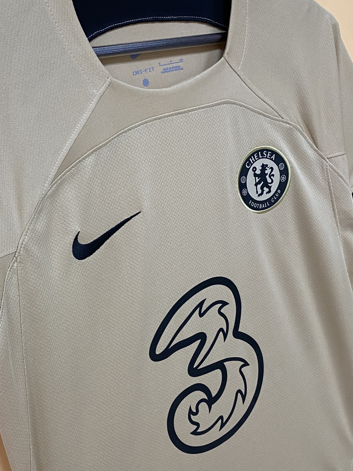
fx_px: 585
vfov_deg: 43.9
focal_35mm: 43
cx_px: 129
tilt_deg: -13.2
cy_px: 236
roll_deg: +9.4
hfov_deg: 33.4
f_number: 1.8
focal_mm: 4.25
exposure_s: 1/50
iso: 160
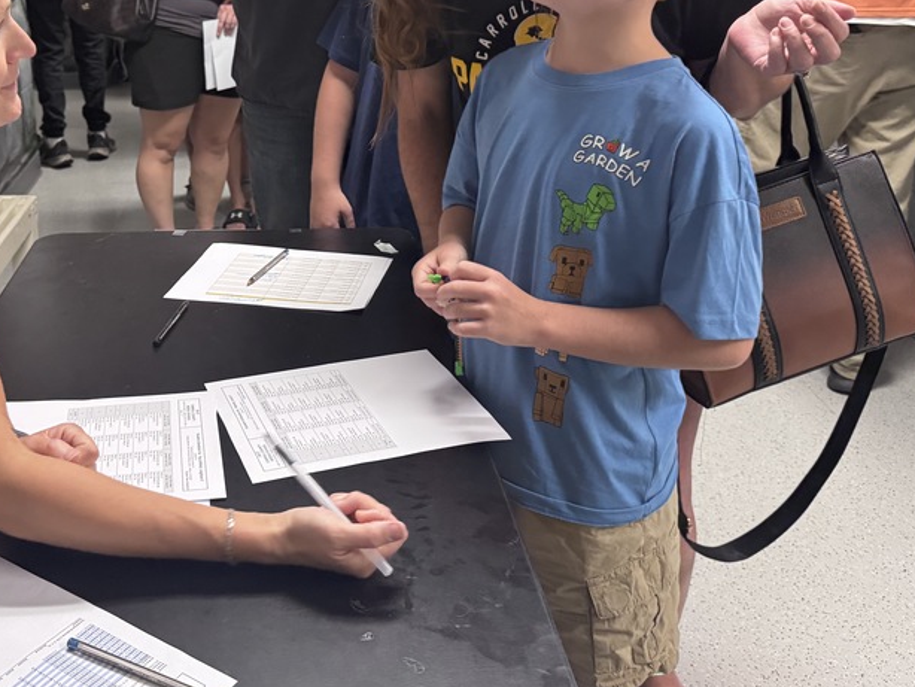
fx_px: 1058
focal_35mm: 40
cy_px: 179
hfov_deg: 46.1
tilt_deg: -17.7
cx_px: 313
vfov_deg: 35.3
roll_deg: -2.4
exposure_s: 1/60
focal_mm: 6.76
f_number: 1.78
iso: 400
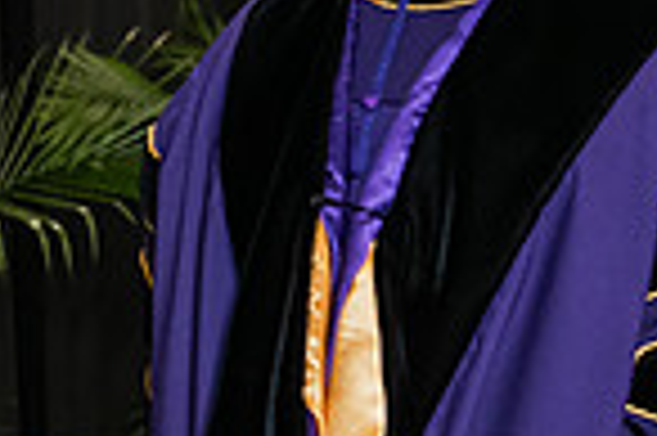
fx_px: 5068
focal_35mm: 278
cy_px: 70
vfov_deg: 4.9
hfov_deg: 7.3
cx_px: 891
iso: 2500
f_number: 5
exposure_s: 1/200
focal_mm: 70
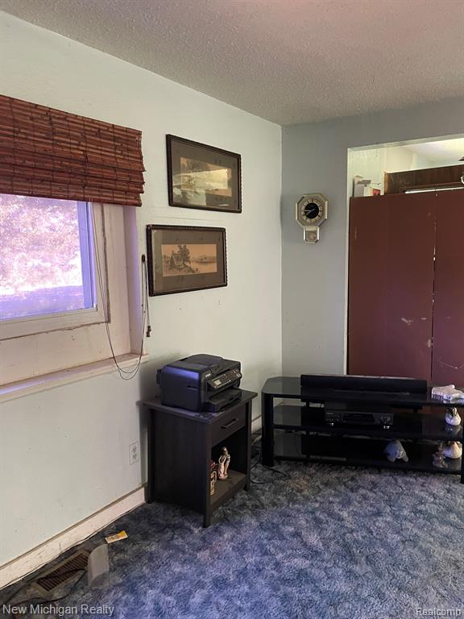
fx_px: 465
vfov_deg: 67.3
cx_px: 232
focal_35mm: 26
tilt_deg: -8.2
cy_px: 310
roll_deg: +1.7
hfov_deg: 53.1
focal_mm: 4.2
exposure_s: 1/40
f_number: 1.6
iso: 500
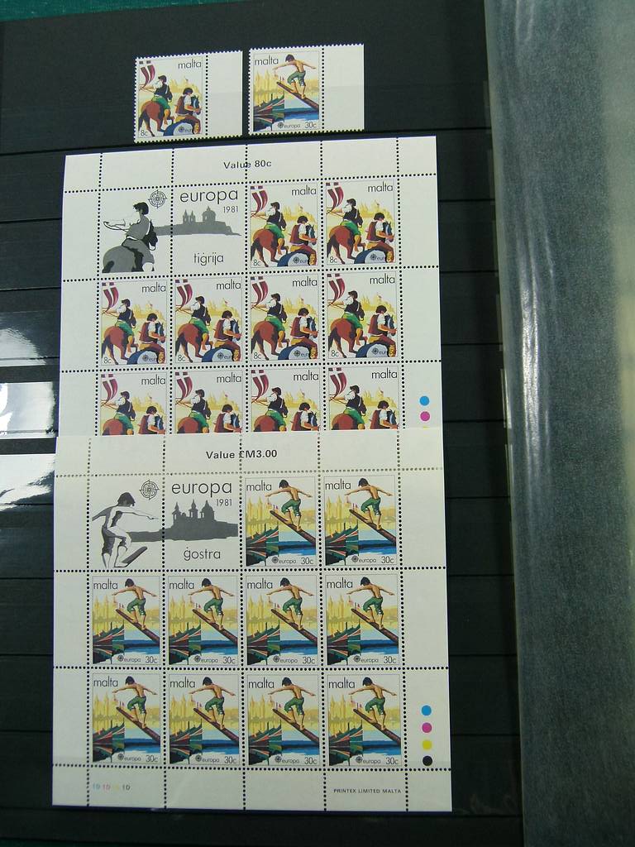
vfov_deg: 50.1
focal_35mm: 37
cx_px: 318
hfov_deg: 38.7
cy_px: 424
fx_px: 905
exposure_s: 1/125
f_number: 3.6
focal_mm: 6.7
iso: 100
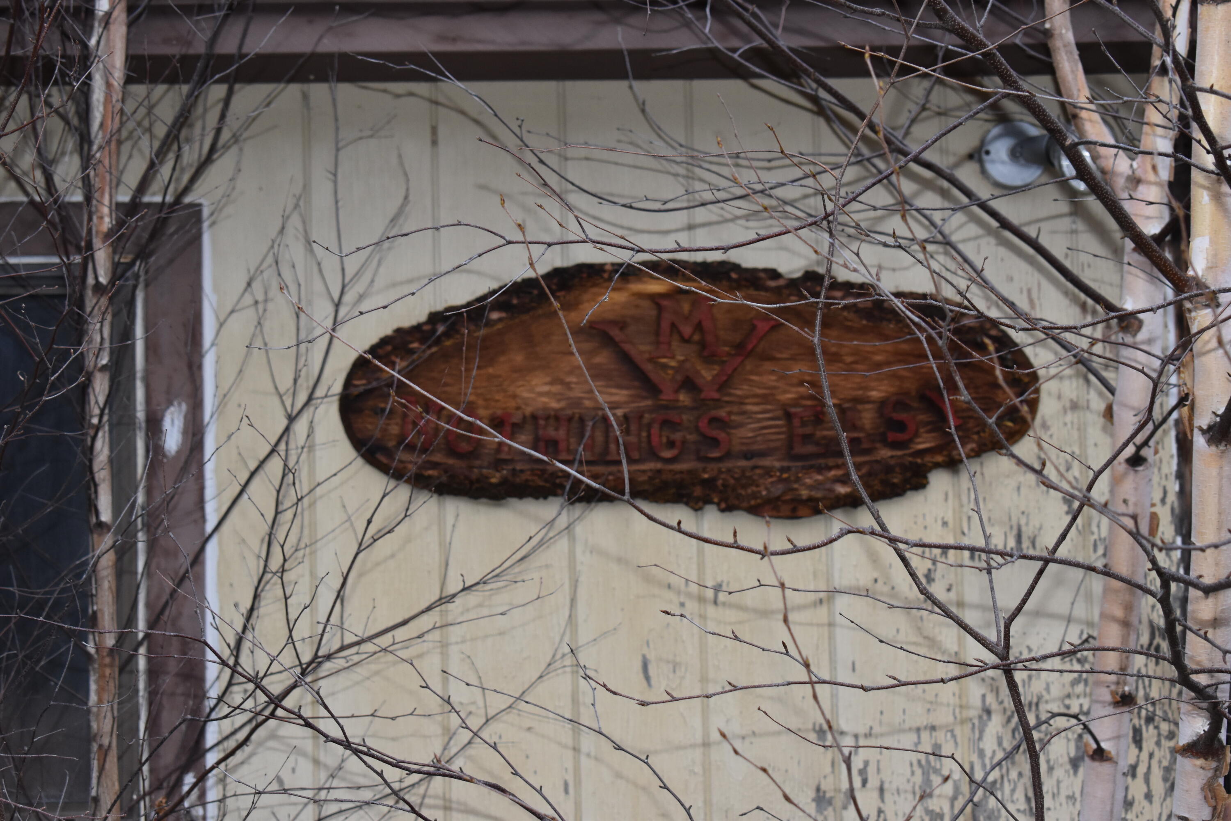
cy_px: 410
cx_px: 616
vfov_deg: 16.6
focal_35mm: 82
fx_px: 2821
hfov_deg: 24.6
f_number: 5.6
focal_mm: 55
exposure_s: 1/125
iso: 800
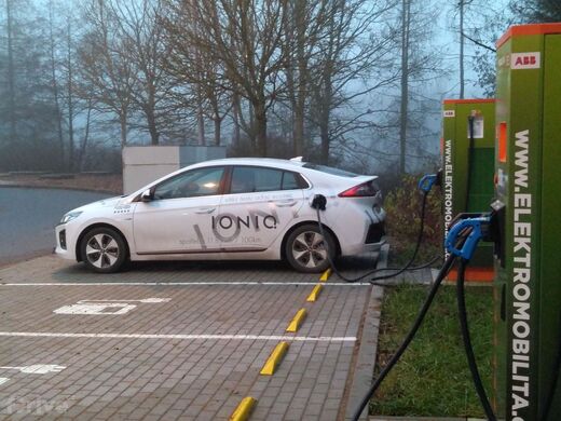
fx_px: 421
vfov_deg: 53.1
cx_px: 280
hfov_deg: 67.3
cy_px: 210
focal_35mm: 26
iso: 586
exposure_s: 1/20
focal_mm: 3.46
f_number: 2.2
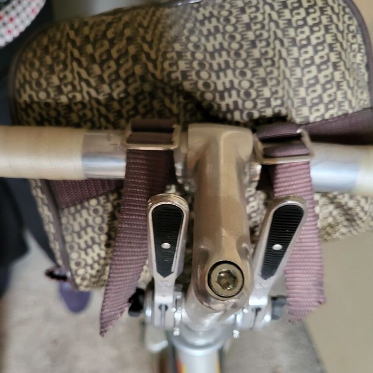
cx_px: 186
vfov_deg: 52.2
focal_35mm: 31
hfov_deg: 52.5
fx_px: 378
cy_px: 224
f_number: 1.8
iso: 640
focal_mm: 5.4
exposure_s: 1/33
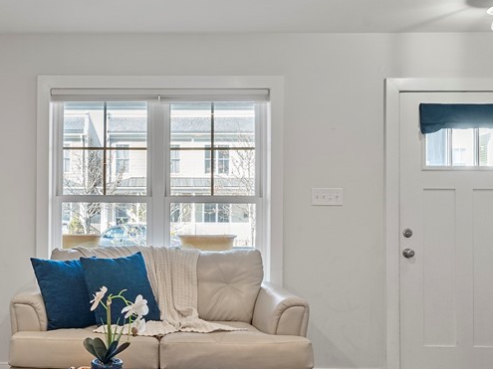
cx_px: 136
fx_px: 541
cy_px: 203
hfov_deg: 47.5
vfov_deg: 37.7
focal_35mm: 38
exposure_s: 1/6
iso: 640
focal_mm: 18
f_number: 8
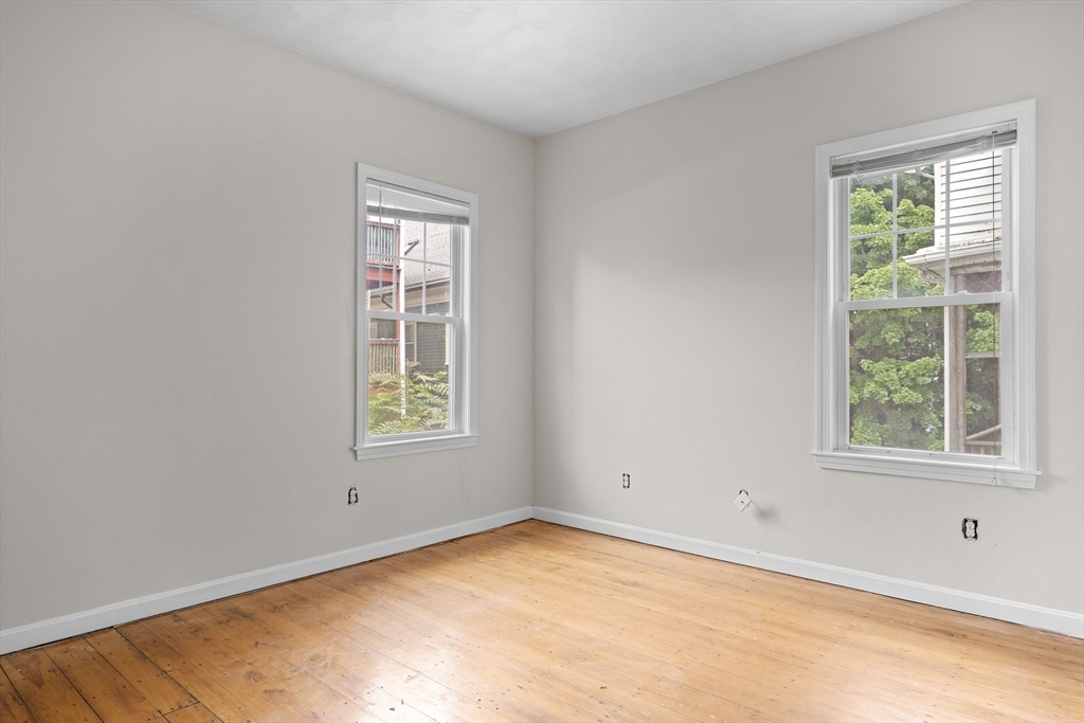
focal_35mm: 21
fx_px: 632
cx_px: 542
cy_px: 362
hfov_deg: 81.2
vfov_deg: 59.5
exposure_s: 1/10
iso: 320
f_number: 7.1
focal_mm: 21
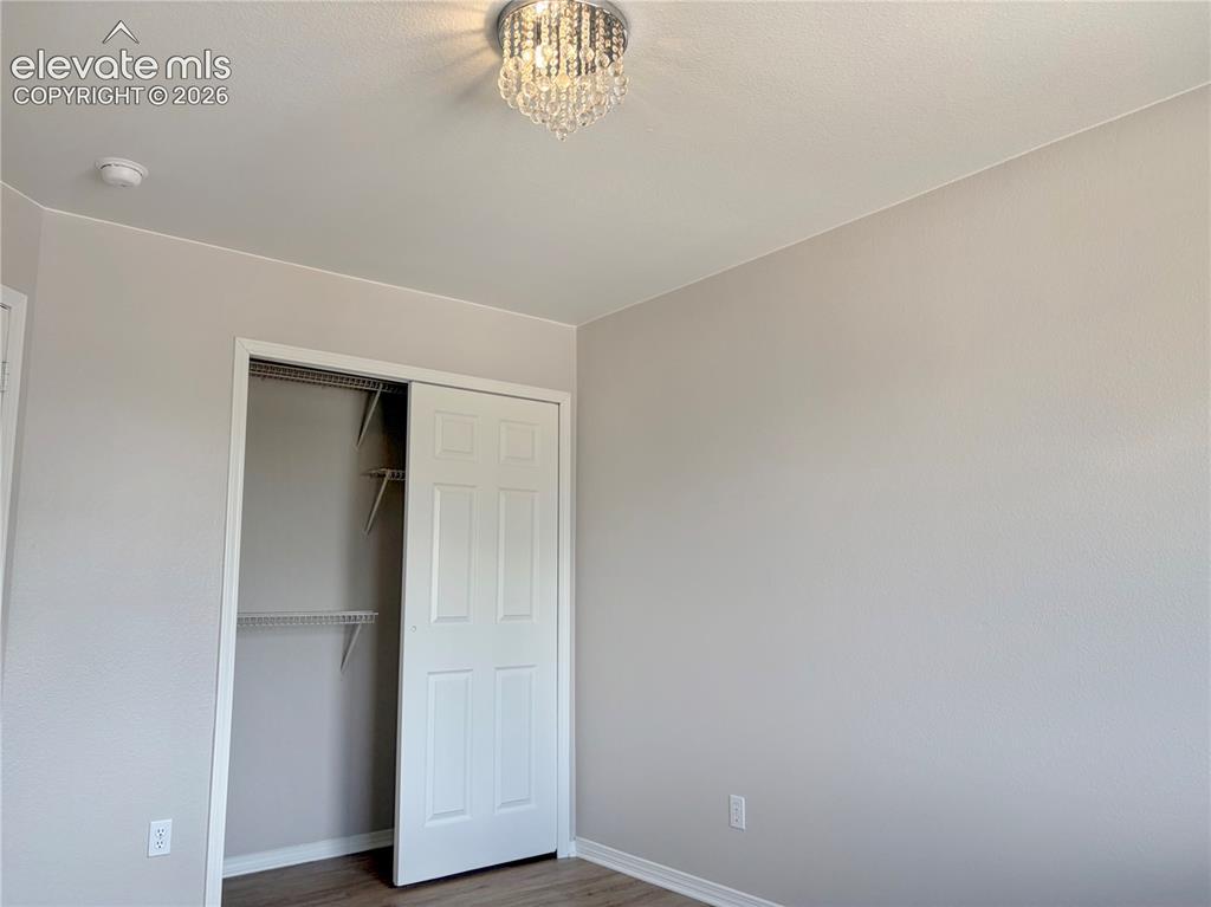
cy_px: 454
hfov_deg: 67.3
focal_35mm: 26
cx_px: 606
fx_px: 909
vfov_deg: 53.0
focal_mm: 5.96
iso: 40
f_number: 1.6
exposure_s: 1/122
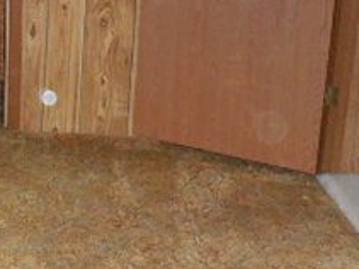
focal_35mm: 79
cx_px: -90
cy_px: 15
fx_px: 819
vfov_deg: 18.3
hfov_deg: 22.5
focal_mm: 4.6
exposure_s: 1/25
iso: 1000
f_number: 3.5
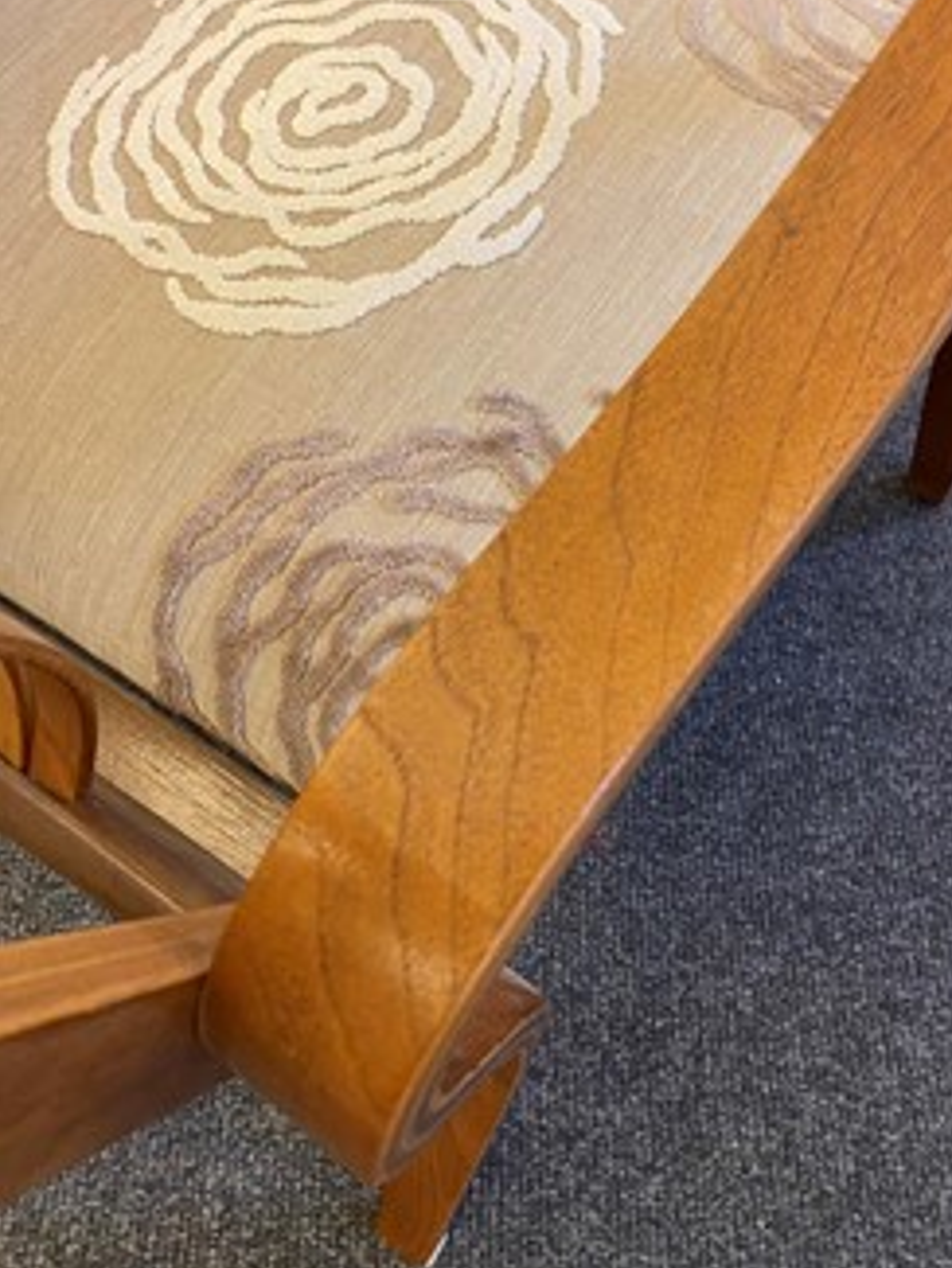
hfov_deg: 43.9
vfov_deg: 56.5
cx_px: 581
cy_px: 531
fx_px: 1173
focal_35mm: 32
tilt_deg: -59.4
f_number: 1.8
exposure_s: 1/50
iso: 200
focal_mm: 4.25
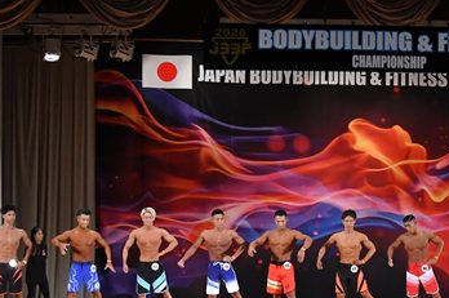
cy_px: 209
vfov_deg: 12.7
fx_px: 1333
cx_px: 398
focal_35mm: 107
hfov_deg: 18.8
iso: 3200
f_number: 5.6
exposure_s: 1/400
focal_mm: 32
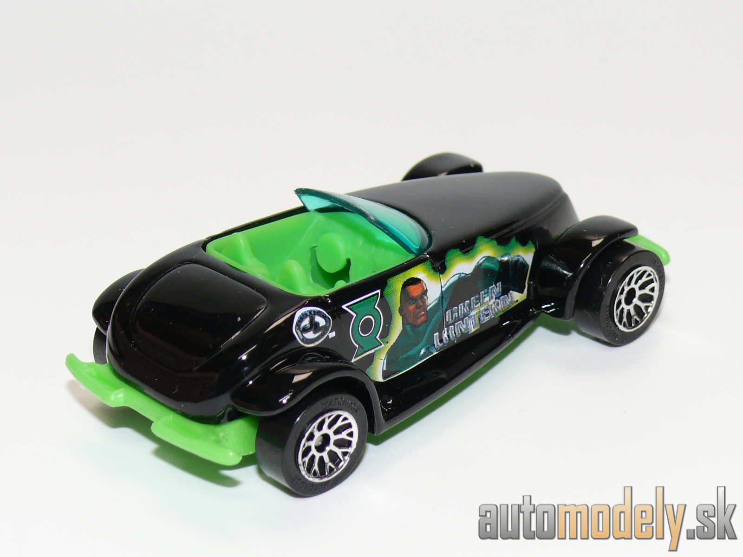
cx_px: 372
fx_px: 2211
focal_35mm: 103
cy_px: 278
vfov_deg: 14.4
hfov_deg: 19.1
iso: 100
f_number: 4
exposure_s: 1/30
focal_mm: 13.6
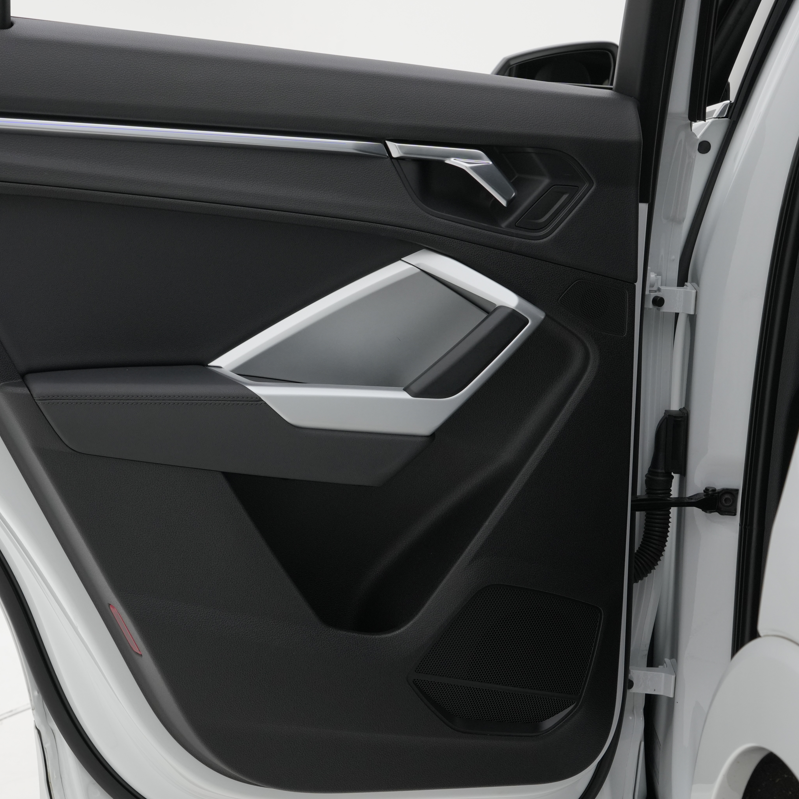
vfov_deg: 25.6
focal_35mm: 67
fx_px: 1761
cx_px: 267
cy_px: 399
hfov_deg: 25.4
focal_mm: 34.9
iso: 500
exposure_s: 1/80
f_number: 8
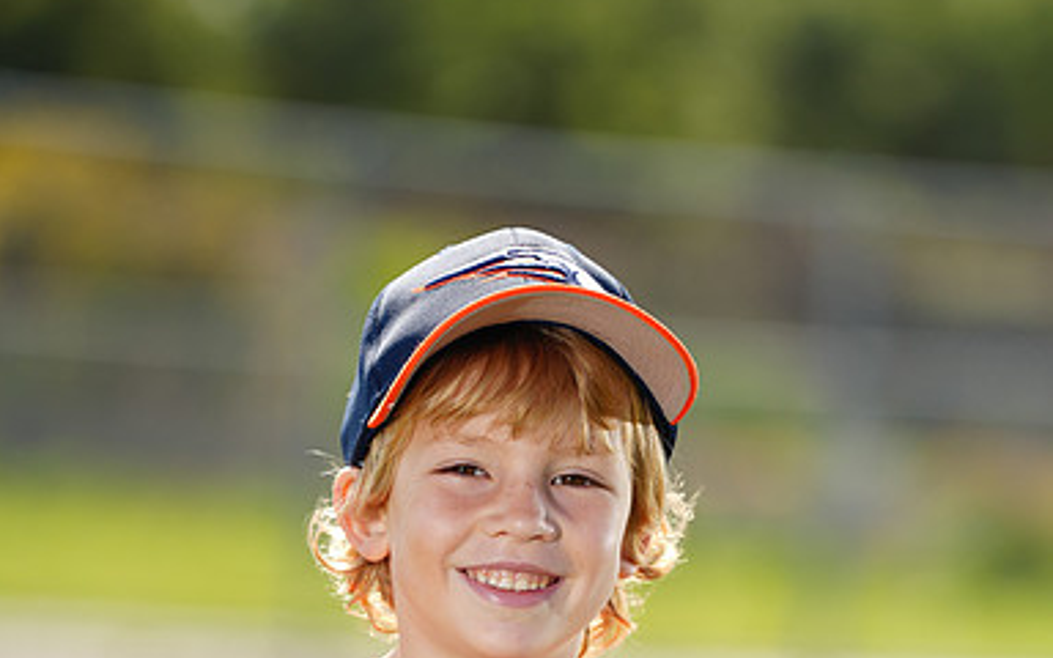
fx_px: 8839
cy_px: 754
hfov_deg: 6.8
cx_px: 525
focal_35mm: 308
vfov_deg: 4.3
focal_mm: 200
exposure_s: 1/250
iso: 50
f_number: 4
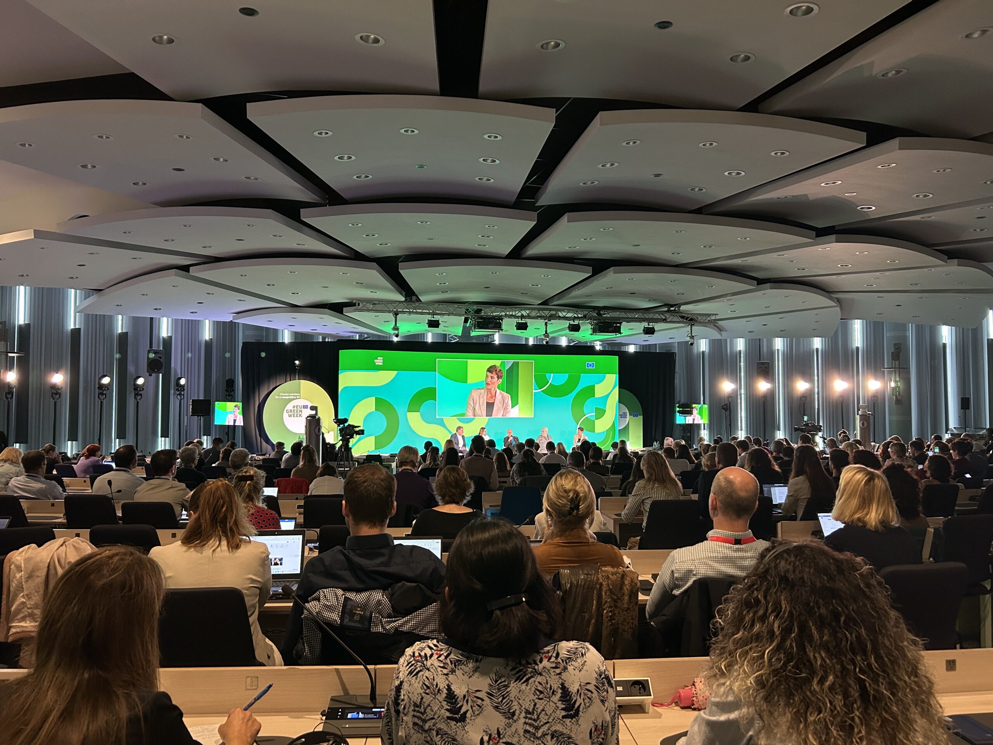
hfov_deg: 67.3
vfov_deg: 53.1
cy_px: 372
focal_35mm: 26
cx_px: 496
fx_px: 746
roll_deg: +0.5
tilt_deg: +3.0
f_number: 1.5
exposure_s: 1/60
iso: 200
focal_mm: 5.7
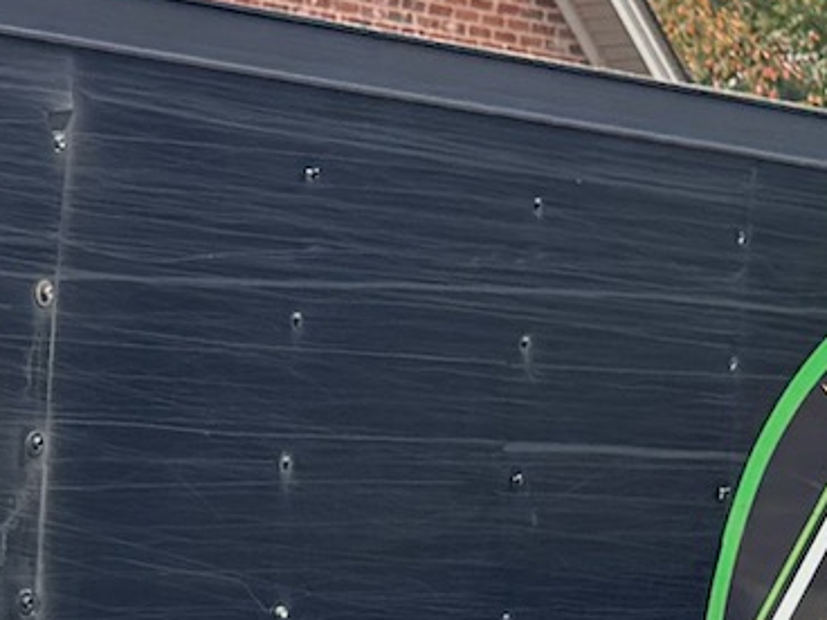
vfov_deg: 8.6
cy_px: 1013
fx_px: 3990
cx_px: -605
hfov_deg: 11.1
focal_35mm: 167
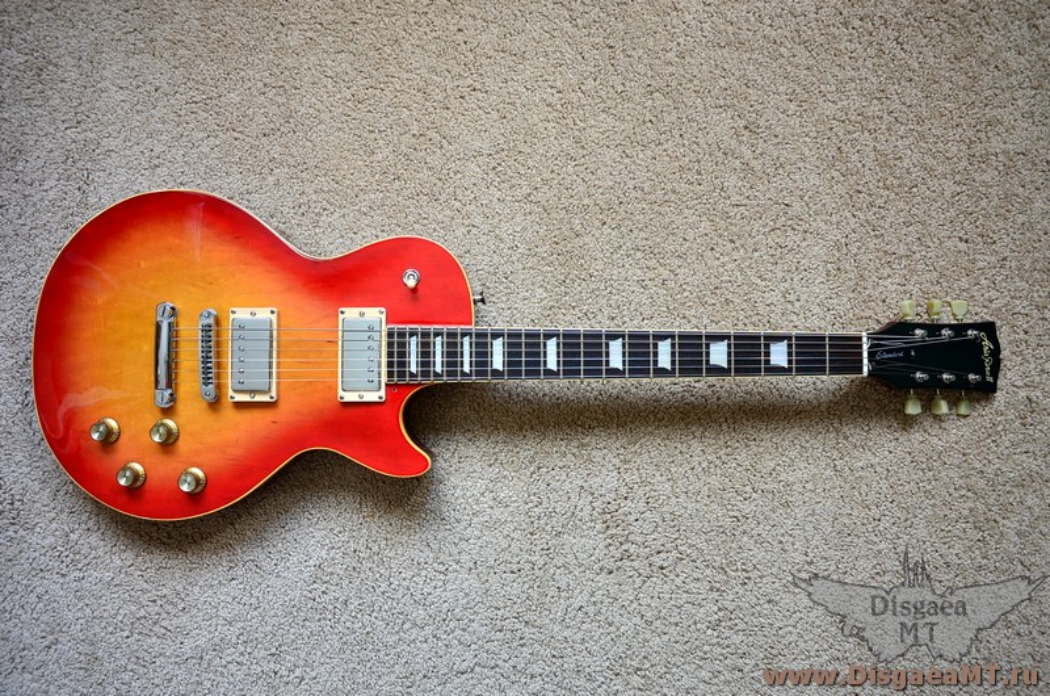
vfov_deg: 46.2
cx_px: 525
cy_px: 348
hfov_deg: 65.6
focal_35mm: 28
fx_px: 815
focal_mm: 18.5
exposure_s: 1/30
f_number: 3.5
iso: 110
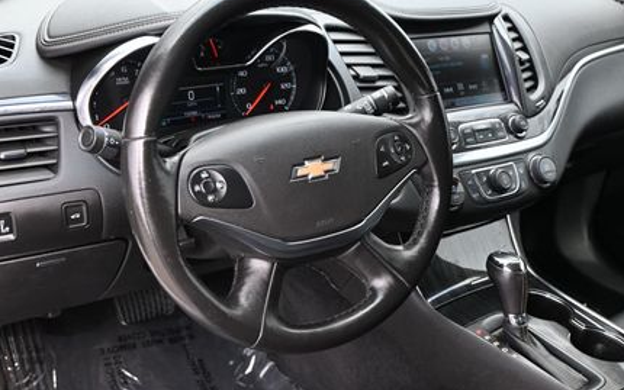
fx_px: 755
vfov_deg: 28.9
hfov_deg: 44.9
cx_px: 337
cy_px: 239
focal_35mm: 44
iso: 400
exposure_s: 1/200
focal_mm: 19.5
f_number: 3.8
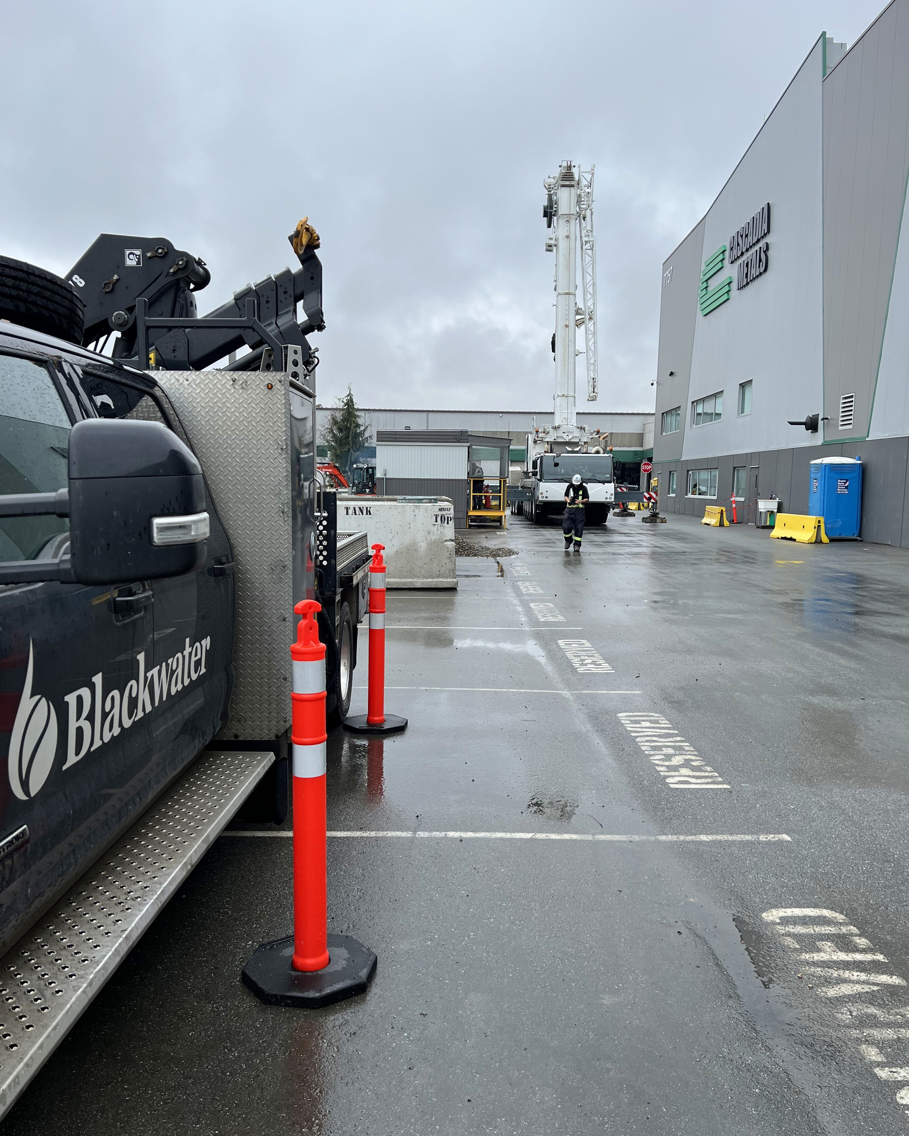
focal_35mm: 28
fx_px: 941
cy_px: 585
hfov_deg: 51.5
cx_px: 441
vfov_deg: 62.2
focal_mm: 5.7
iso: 50
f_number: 1.5
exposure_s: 1/1431
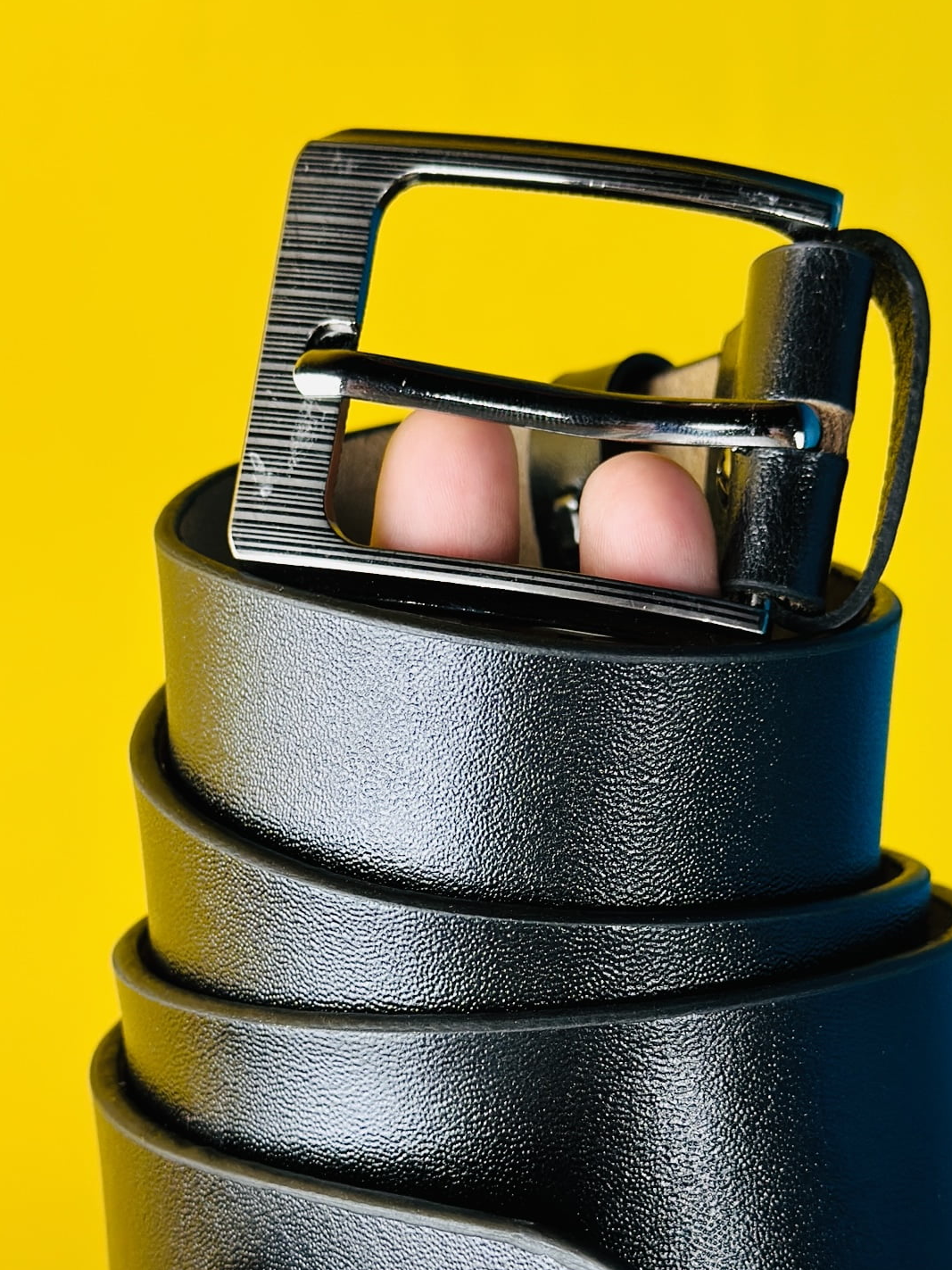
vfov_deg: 28.5
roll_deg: +6.6
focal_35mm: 68
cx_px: 487
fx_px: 2494
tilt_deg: -34.5
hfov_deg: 21.6
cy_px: 795
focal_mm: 6.9
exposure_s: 1/51
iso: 125
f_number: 1.8
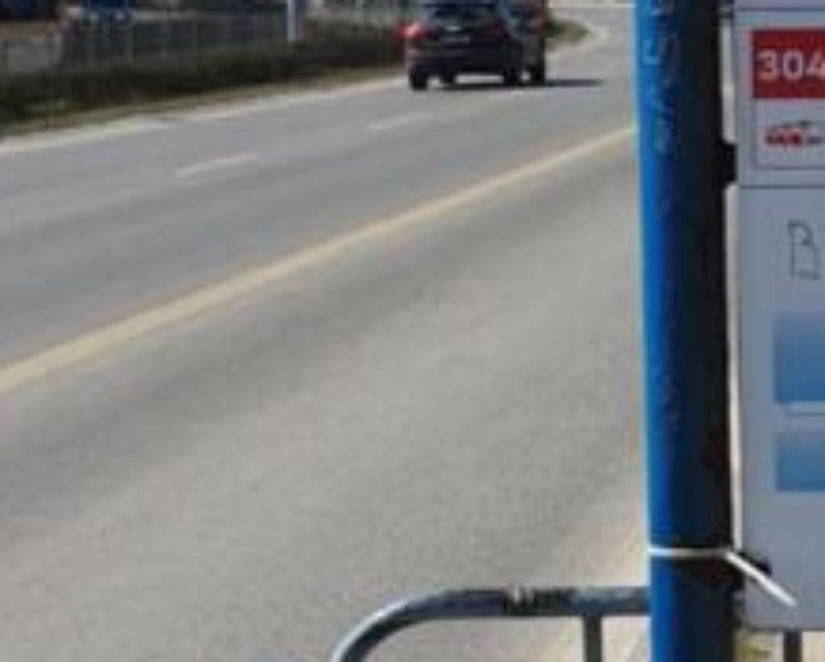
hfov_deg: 15.8
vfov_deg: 12.9
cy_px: 159
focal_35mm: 119
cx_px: 863
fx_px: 2910
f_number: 2.4
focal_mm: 4.32
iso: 50
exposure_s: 1/1856
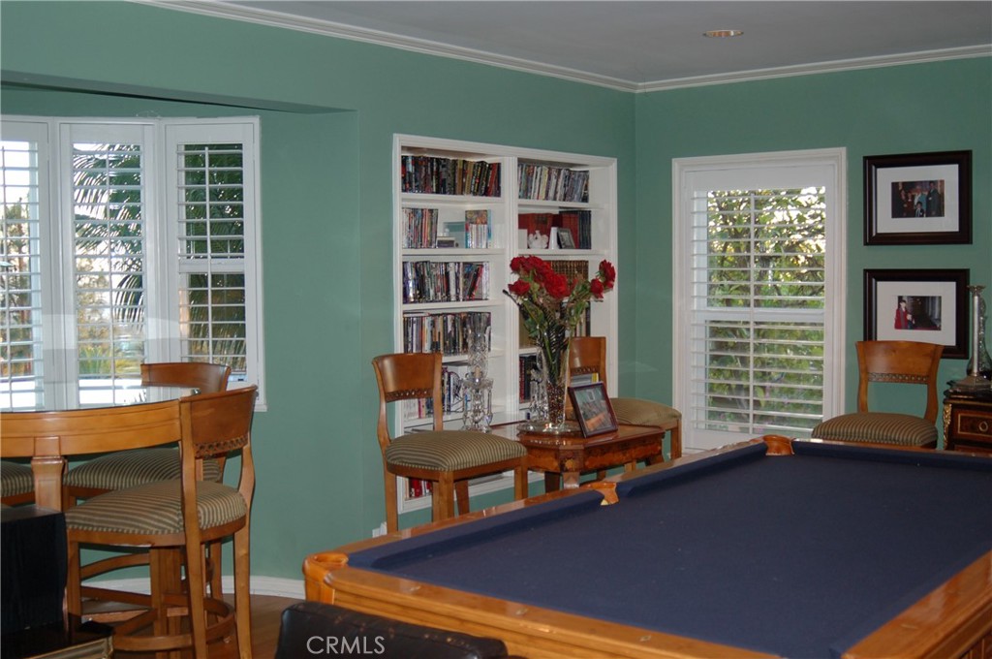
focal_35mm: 42
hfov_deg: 46.5
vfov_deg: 31.8
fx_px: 1156
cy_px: 330
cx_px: 496
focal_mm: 28
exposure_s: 1/60
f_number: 3.3
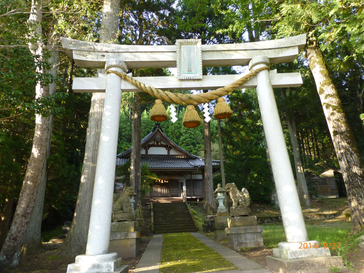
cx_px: 182
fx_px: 252
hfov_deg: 71.6
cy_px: 136
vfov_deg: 56.8
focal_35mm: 24
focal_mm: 4.3
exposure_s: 1/60
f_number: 3.3
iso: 125
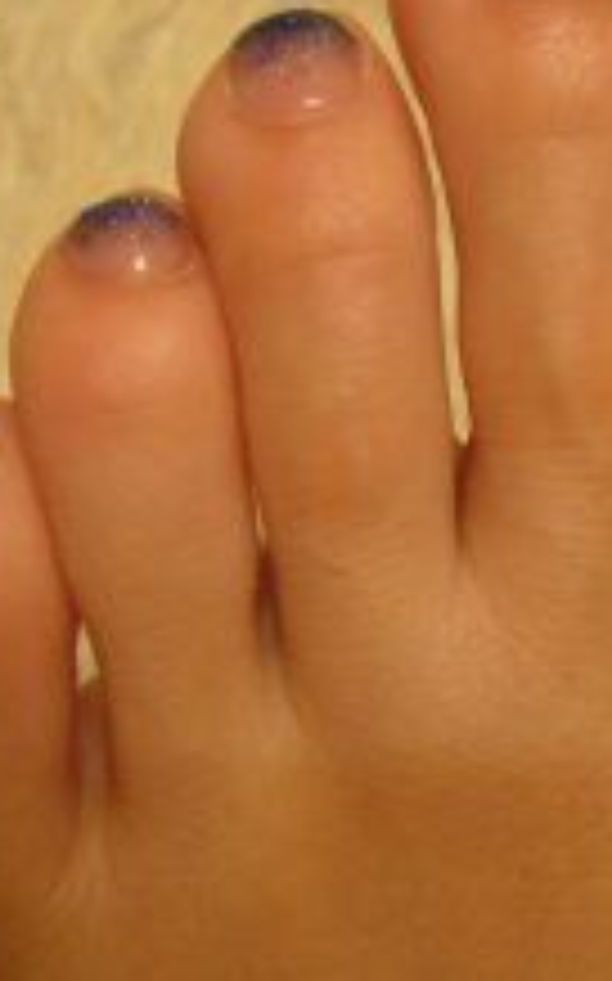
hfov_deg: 18.8
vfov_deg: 30.2
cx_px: 549
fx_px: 1817
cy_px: 405
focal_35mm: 68
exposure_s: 1/15
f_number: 2.8
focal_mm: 5.8
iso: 200
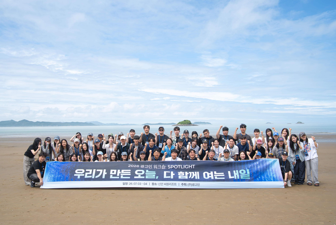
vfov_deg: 41.2
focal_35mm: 32
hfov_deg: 58.7
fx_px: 299
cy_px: 112
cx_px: 168
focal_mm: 32
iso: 500
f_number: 9
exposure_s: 1/640
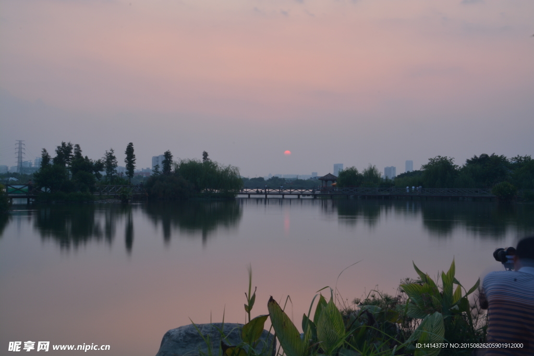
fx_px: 712
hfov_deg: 41.1
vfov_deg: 28.1
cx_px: 267
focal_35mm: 48
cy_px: 178
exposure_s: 5
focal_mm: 32
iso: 100
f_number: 29
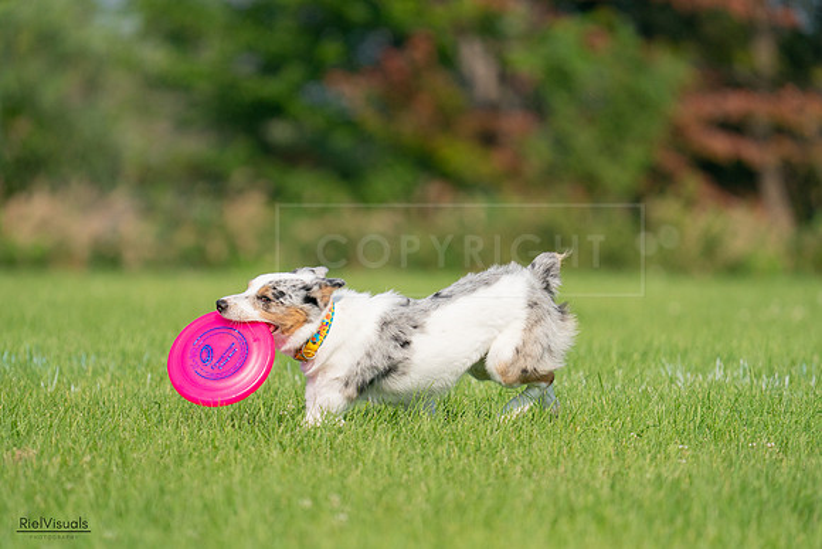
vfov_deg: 3.4
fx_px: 9295
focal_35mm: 407
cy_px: 274
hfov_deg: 5.1
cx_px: 411
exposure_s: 1/4000
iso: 800
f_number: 6.3
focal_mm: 407
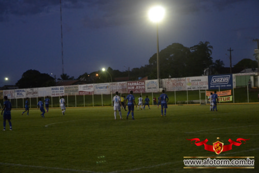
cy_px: 86
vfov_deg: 17.5
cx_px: 130
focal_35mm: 78
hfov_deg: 26.0
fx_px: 561
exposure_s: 1/100
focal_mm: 52
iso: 3200
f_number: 5
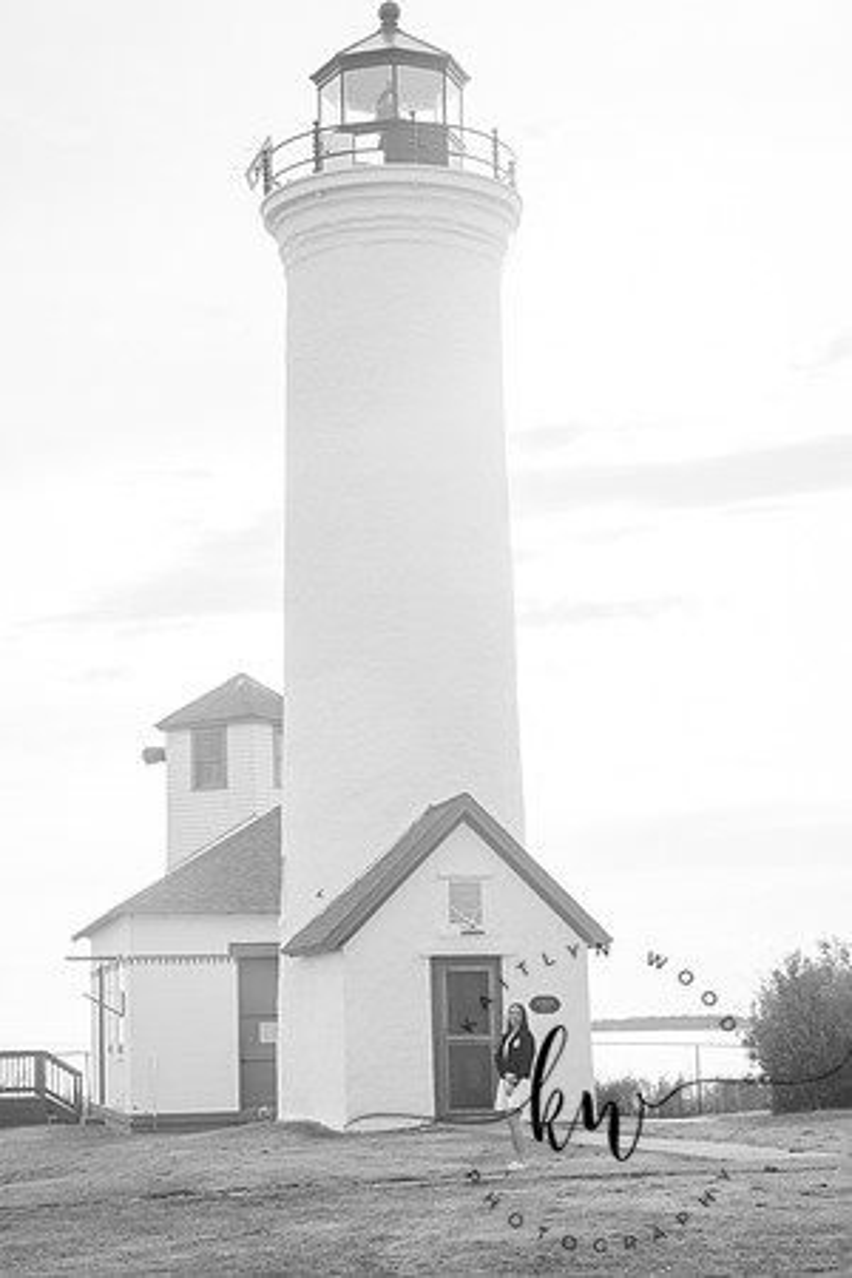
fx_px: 2485
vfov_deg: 28.8
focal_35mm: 70
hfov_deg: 19.5
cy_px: 639
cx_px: 426
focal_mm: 70
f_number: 9
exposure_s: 1/320
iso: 400
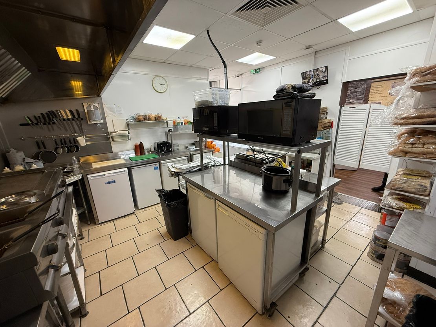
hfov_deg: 102.1
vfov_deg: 85.7
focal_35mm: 14
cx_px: 218
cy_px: 164
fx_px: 176
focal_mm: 2.22
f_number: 2.2
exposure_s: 1/100
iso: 200
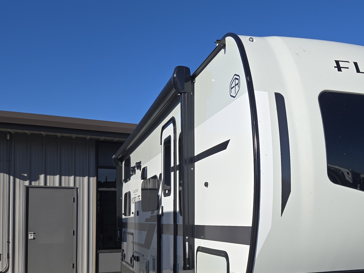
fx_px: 431
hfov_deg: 42.7
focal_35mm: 41
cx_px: 313
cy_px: 209
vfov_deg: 34.3
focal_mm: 5.4
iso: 25
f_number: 1.8
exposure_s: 1/2308
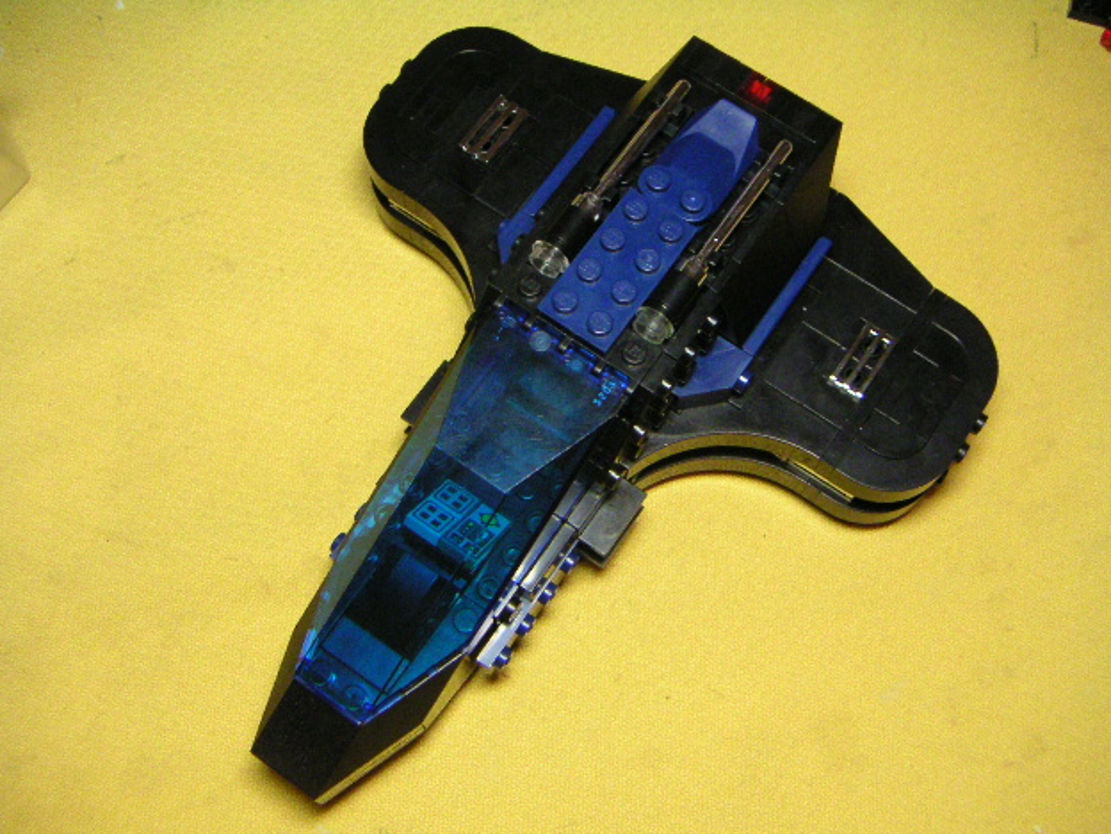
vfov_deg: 35.1
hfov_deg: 45.8
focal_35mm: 41
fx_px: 1316
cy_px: 426
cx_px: 545
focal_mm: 5.3
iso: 400
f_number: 2.9
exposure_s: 1/90
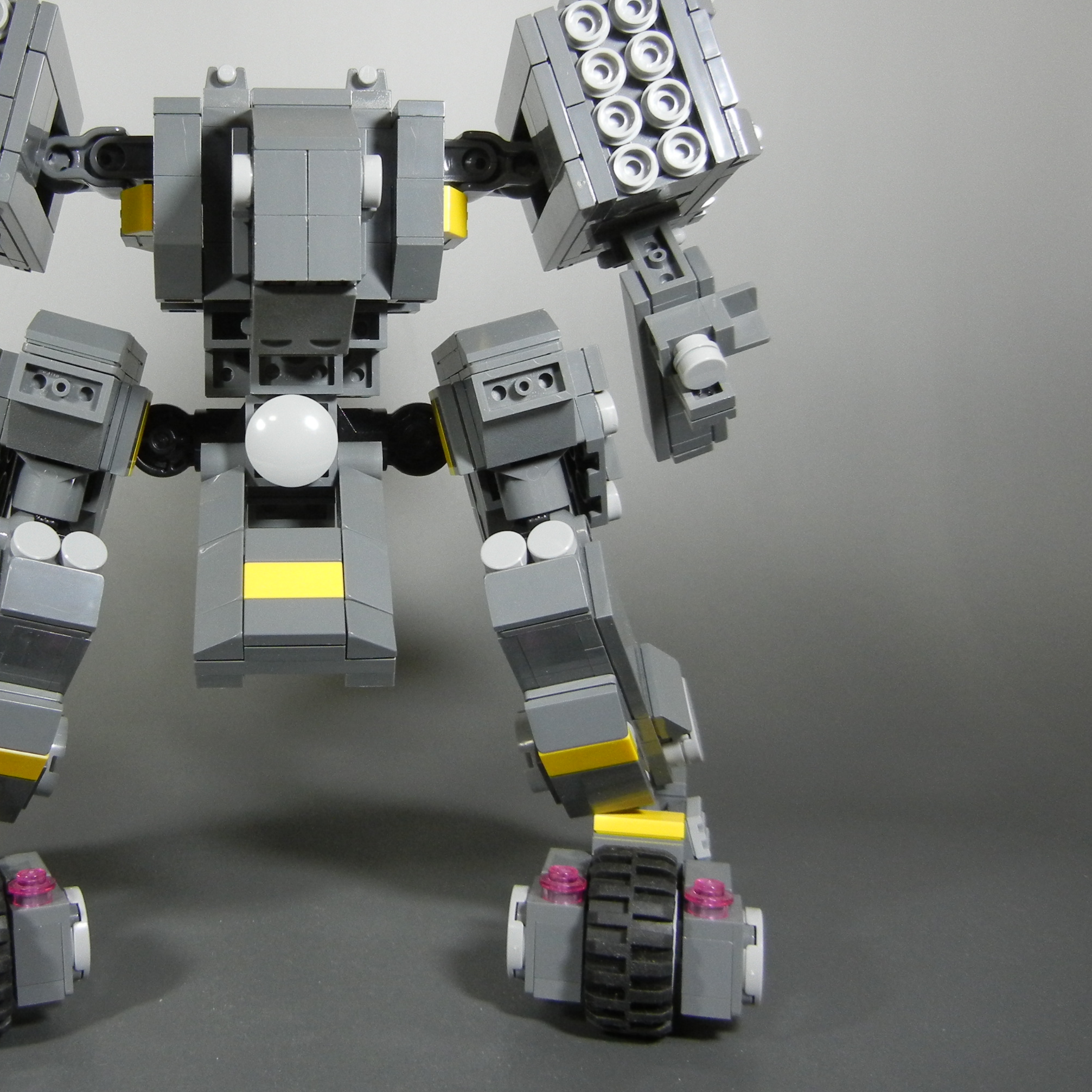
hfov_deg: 38.3
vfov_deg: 39.1
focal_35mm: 43
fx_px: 1535
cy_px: 476
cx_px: 296
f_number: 3.5
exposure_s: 1/50.2
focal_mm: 5.4
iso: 400
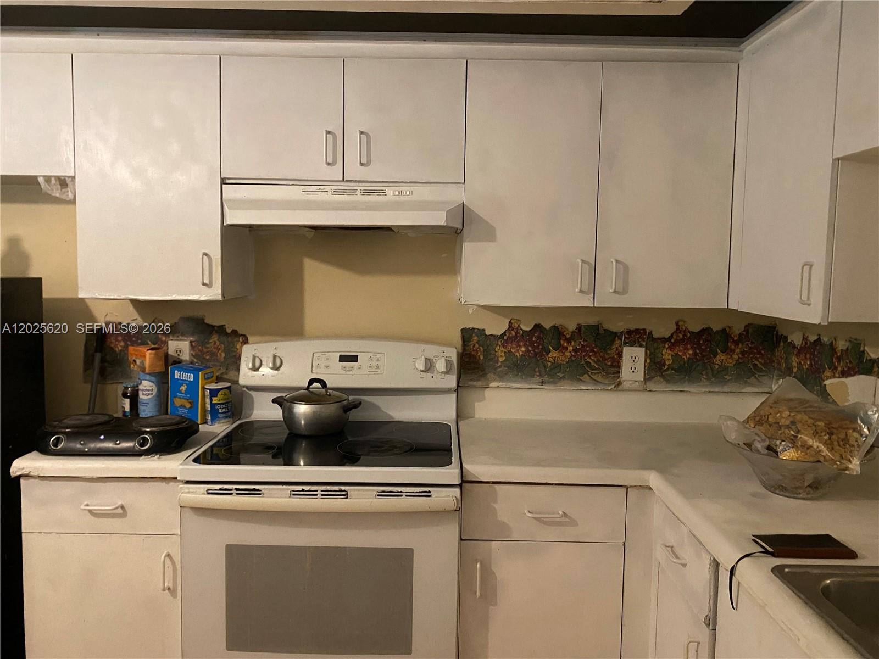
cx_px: 440
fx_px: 660
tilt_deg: -4.9
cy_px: 330
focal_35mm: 26
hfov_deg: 67.3
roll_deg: -0.6
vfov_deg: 53.1
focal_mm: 4.25
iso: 500
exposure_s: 1/30
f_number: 1.8
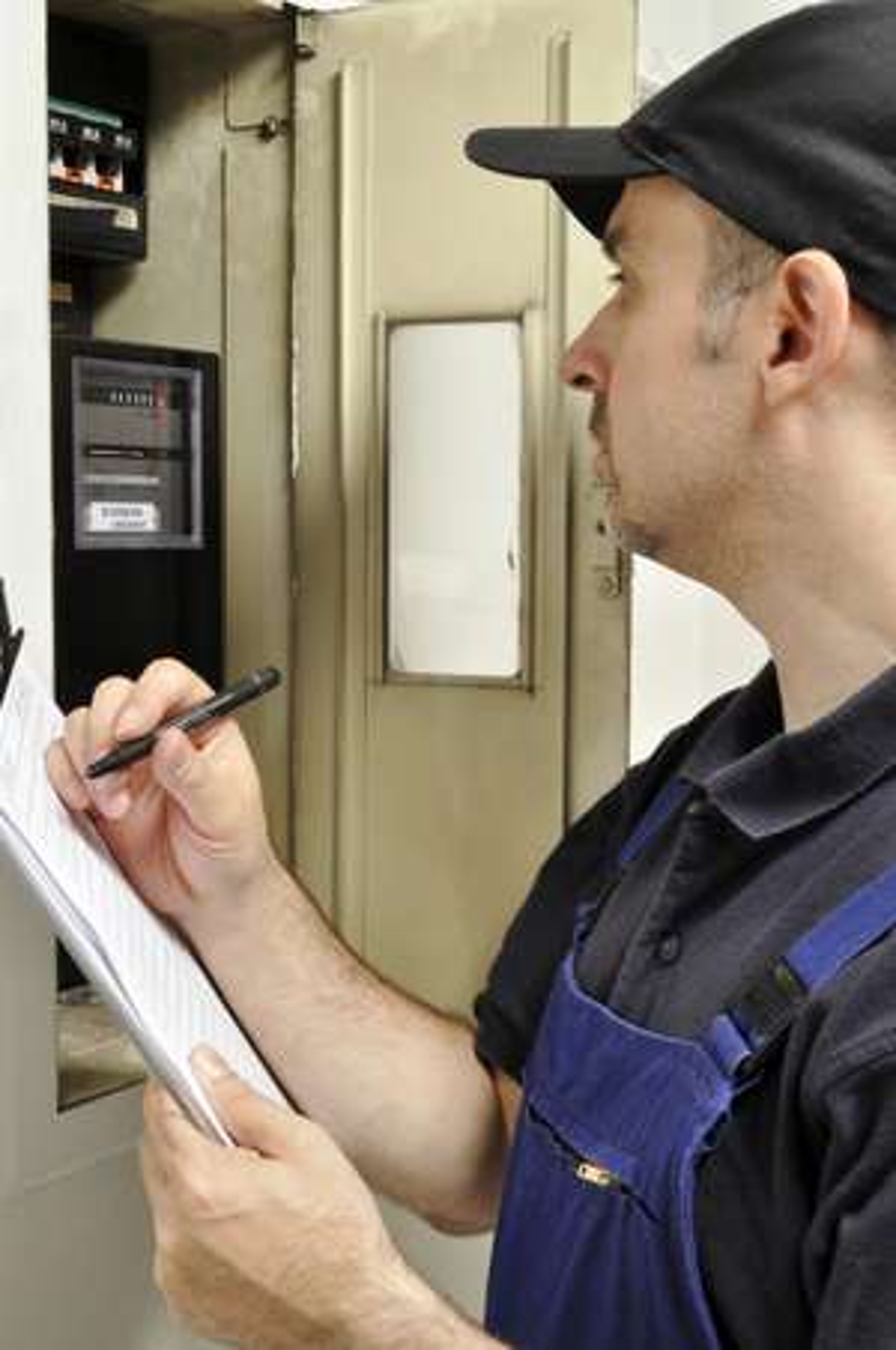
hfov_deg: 26.4
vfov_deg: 38.9
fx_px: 1910
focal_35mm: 51
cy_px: 675
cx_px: 448
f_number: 11
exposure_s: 1/60
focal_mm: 34
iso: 200
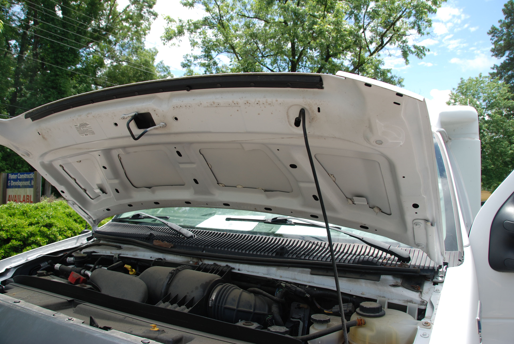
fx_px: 386
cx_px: 257
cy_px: 172
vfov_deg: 48.0
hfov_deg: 67.3
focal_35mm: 27
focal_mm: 18
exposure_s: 1/200
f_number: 7.1
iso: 100
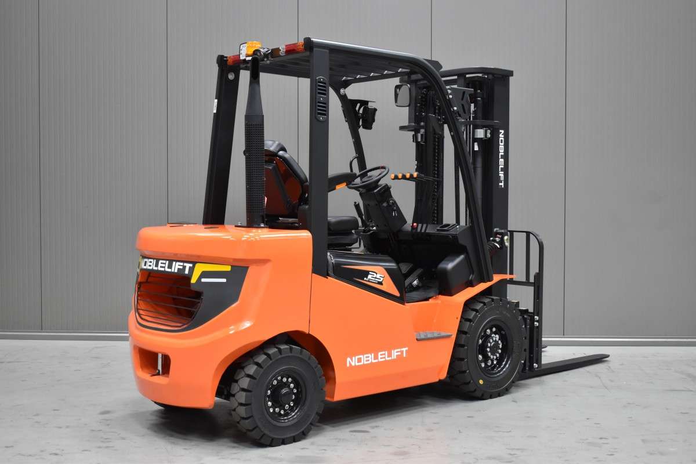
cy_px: 232
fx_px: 870
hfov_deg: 43.6
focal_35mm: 45
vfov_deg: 29.9
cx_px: 348
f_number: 5
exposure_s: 1/40
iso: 1250
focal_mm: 30
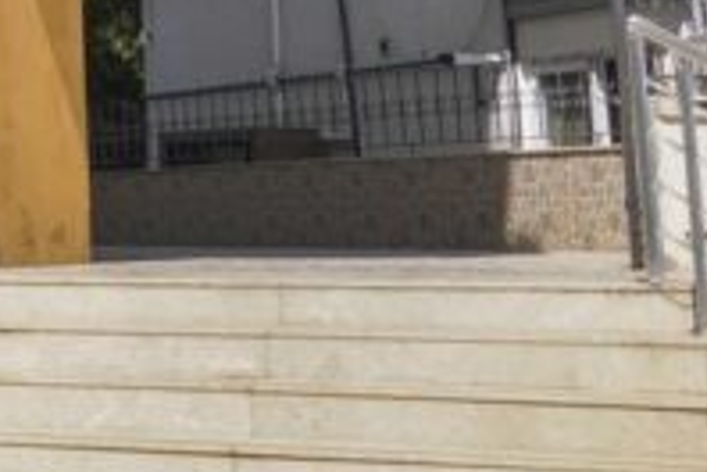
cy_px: -309
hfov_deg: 13.9
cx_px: -721
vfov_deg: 10.5
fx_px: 2435
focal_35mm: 124
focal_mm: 24
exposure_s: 1/250
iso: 400
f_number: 13
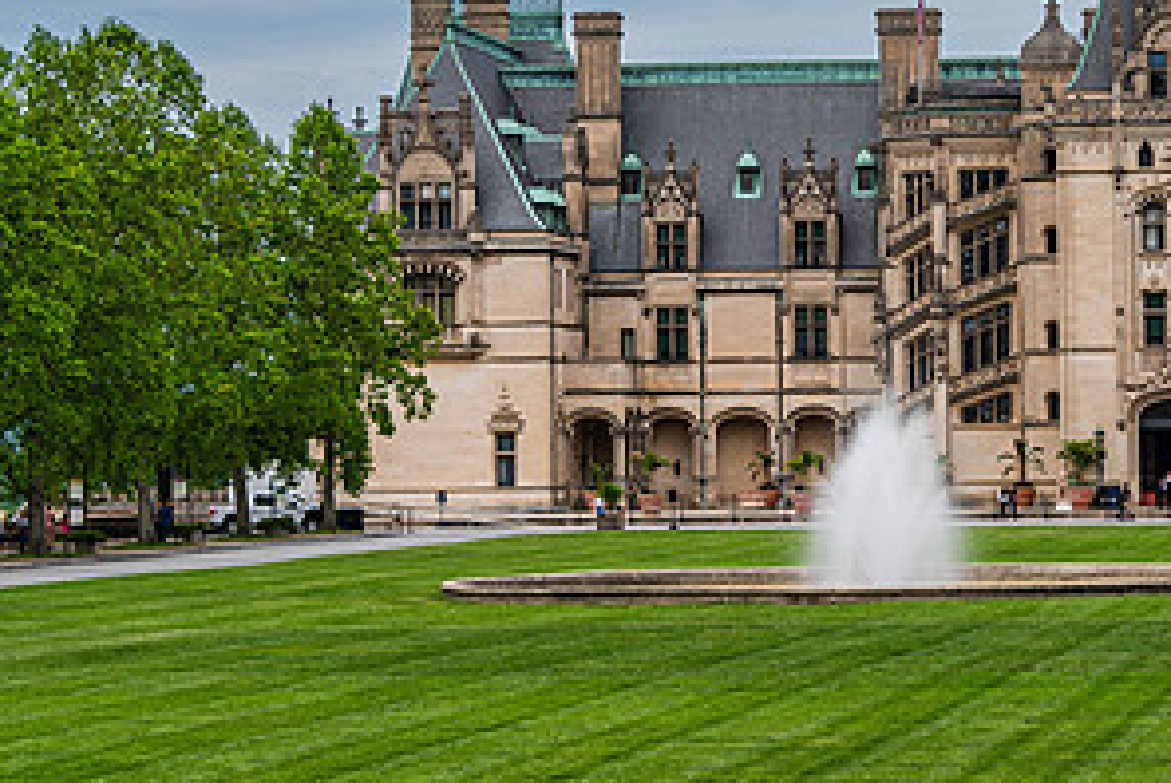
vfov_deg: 10.0
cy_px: 330
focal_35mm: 137
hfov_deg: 14.7
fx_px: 4461
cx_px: 1131
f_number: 8
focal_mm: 70
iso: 64
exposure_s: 1/160
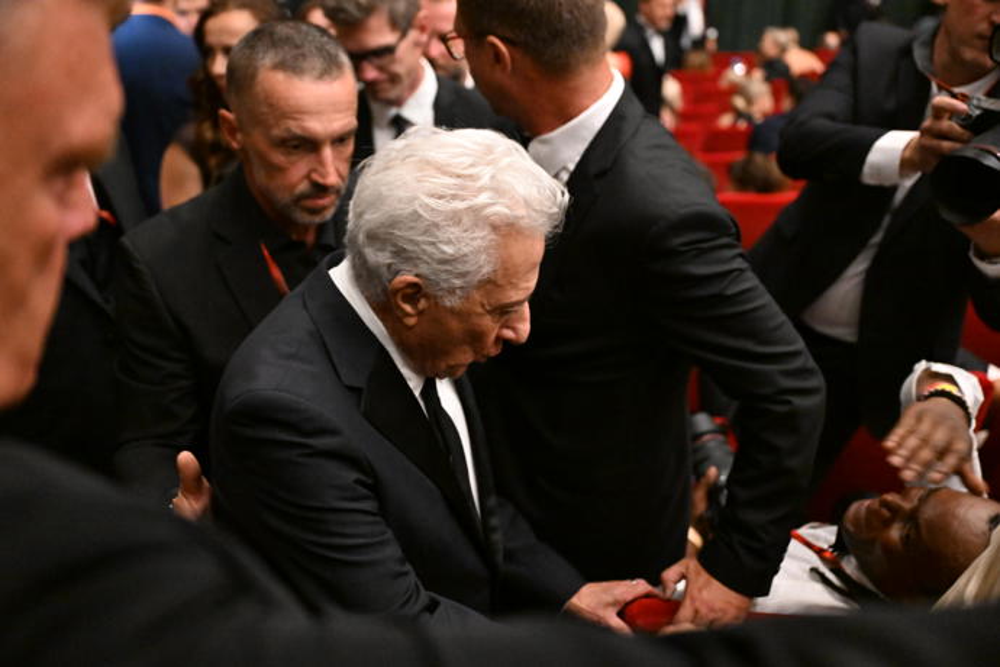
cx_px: 500
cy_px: 334
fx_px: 1028
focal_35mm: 37
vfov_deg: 35.9
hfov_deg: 51.9
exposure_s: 1/200
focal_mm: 37
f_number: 2.8
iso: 12800
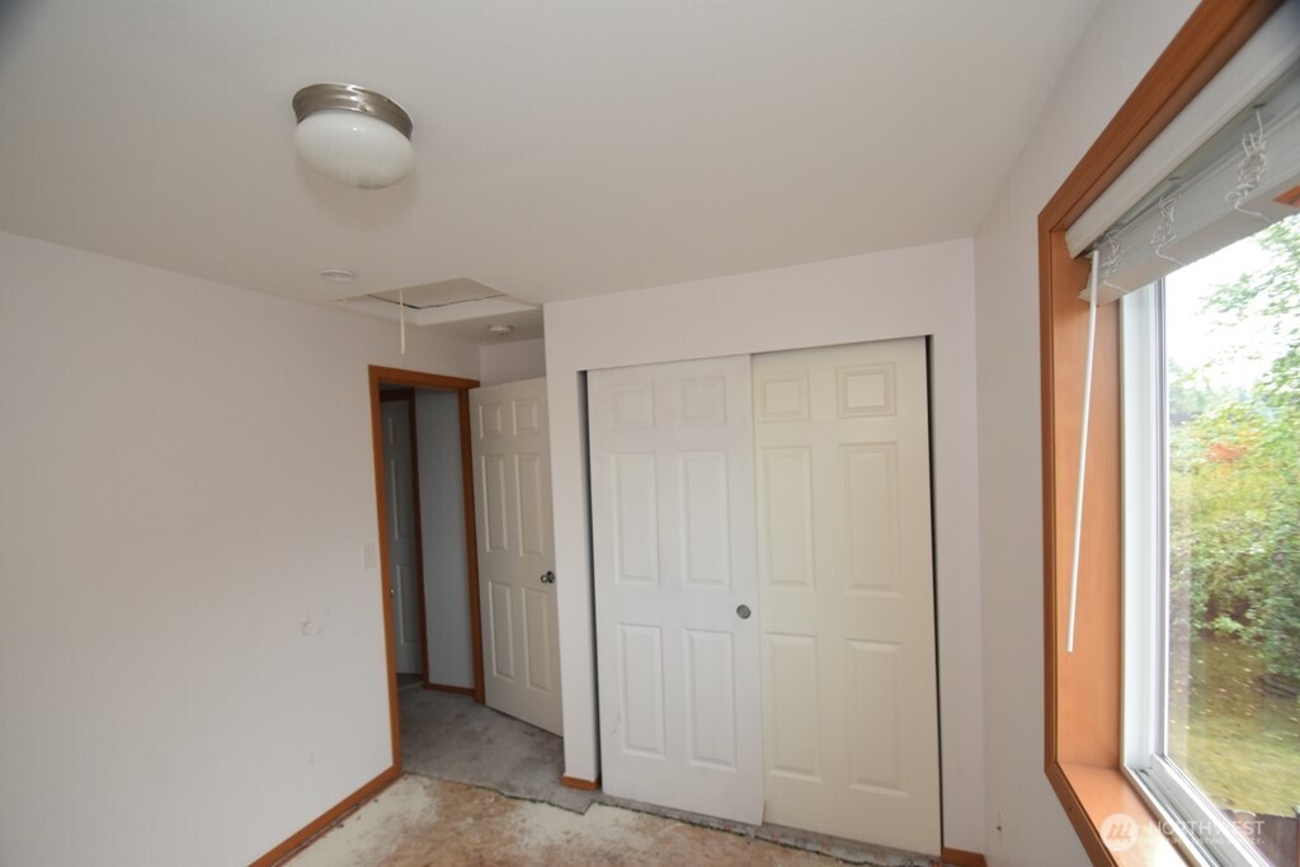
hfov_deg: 100.4
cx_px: 650
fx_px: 542
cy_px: 434
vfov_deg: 77.3
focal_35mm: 15
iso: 800
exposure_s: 1/160
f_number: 4.5
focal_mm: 10
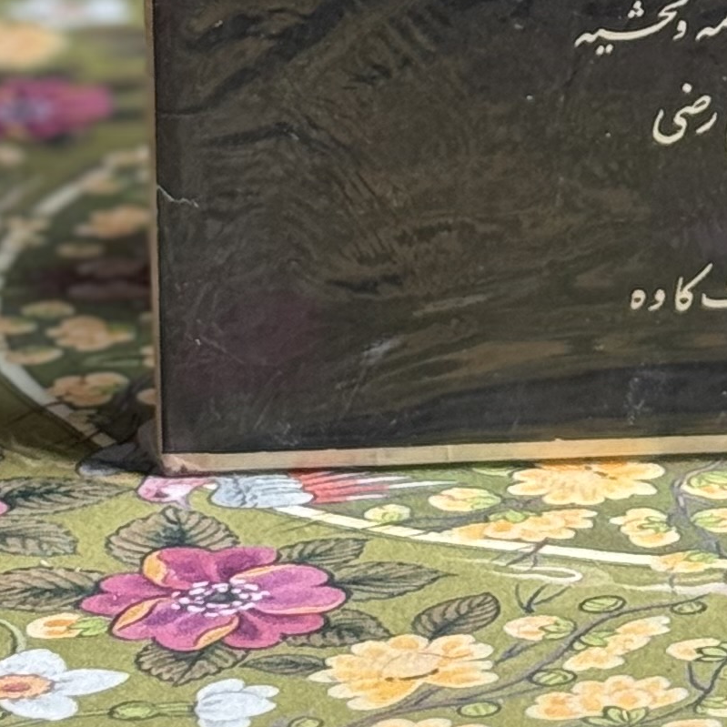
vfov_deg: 8.0
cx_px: 833
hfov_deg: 8.1
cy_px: -490
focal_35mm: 214
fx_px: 5085
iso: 100
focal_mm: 6.76
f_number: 1.78
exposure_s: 1/100
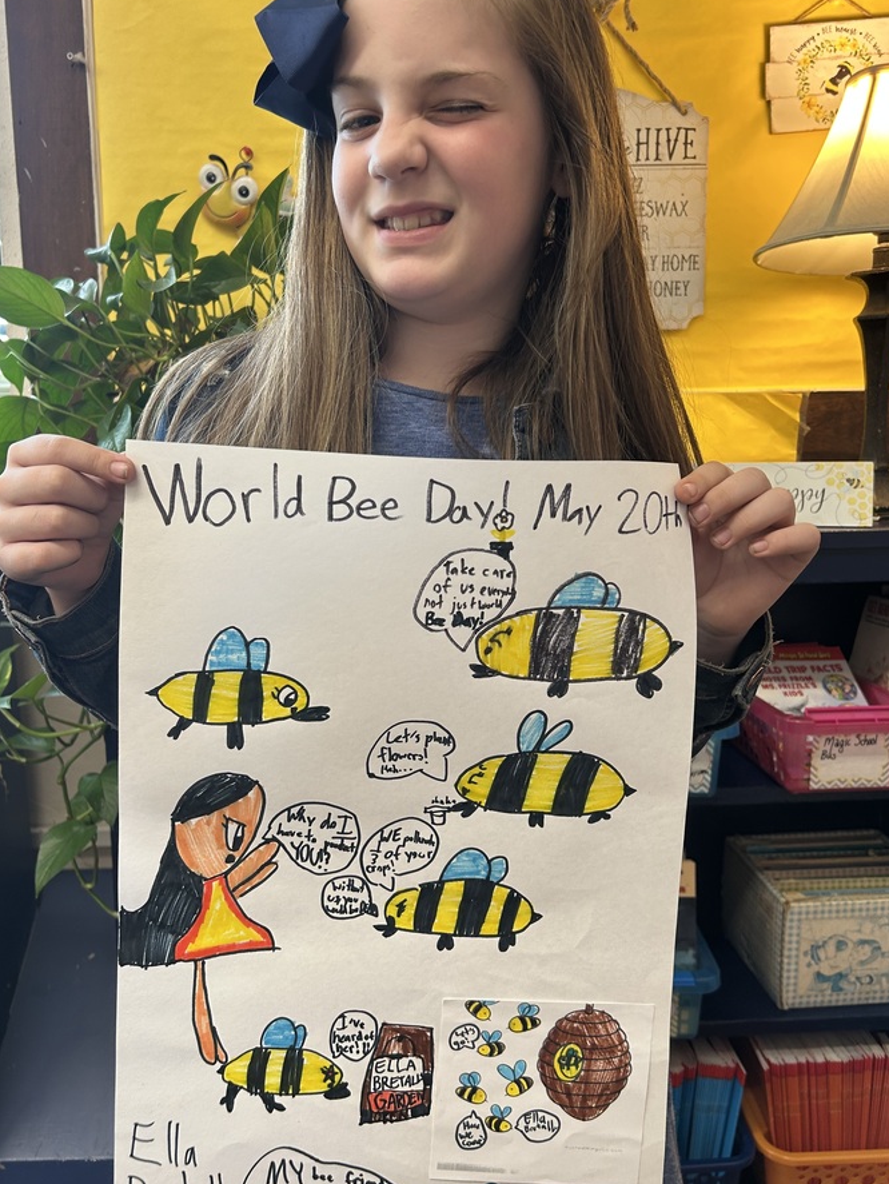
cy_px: 557
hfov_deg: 46.8
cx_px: 426
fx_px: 1027
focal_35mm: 30
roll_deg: +2.0
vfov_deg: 59.9
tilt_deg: -8.5
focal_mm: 5.7
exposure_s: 1/60
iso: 80
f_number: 1.5
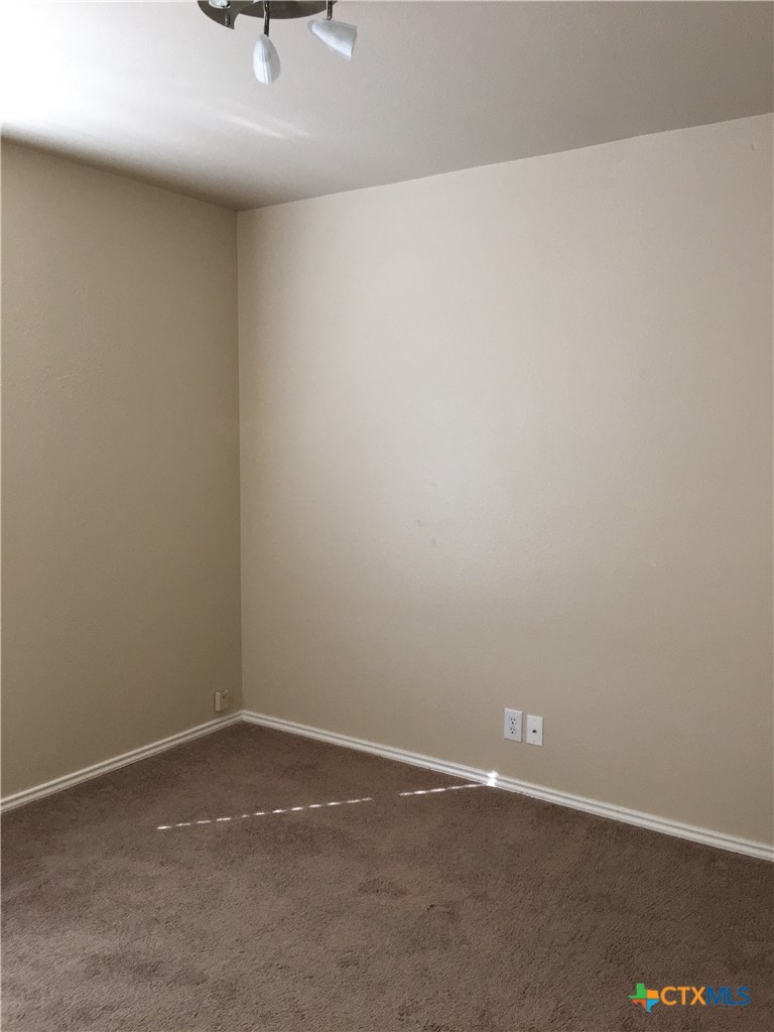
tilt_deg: -5.3
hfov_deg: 48.2
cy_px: 516
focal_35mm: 29
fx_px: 865
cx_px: 387
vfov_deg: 61.7
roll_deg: -0.2
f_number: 2.2
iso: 125
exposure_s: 1/24
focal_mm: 4.15
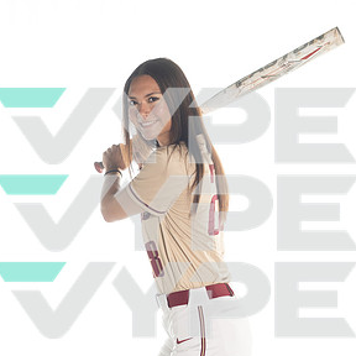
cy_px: 214
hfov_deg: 23.7
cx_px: 177
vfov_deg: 23.6
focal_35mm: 73
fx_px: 849
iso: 500
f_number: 5
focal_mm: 55
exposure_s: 1/200
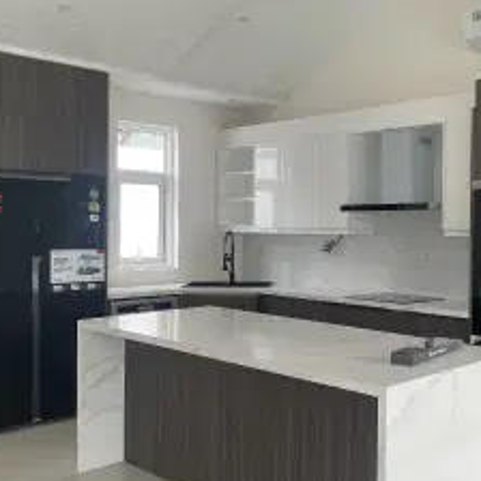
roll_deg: -0.2
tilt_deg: -0.8
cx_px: 380
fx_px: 645
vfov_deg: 40.9
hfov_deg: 39.4
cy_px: 249
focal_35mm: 41
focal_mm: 4.2
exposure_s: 1/121
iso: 64
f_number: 1.6
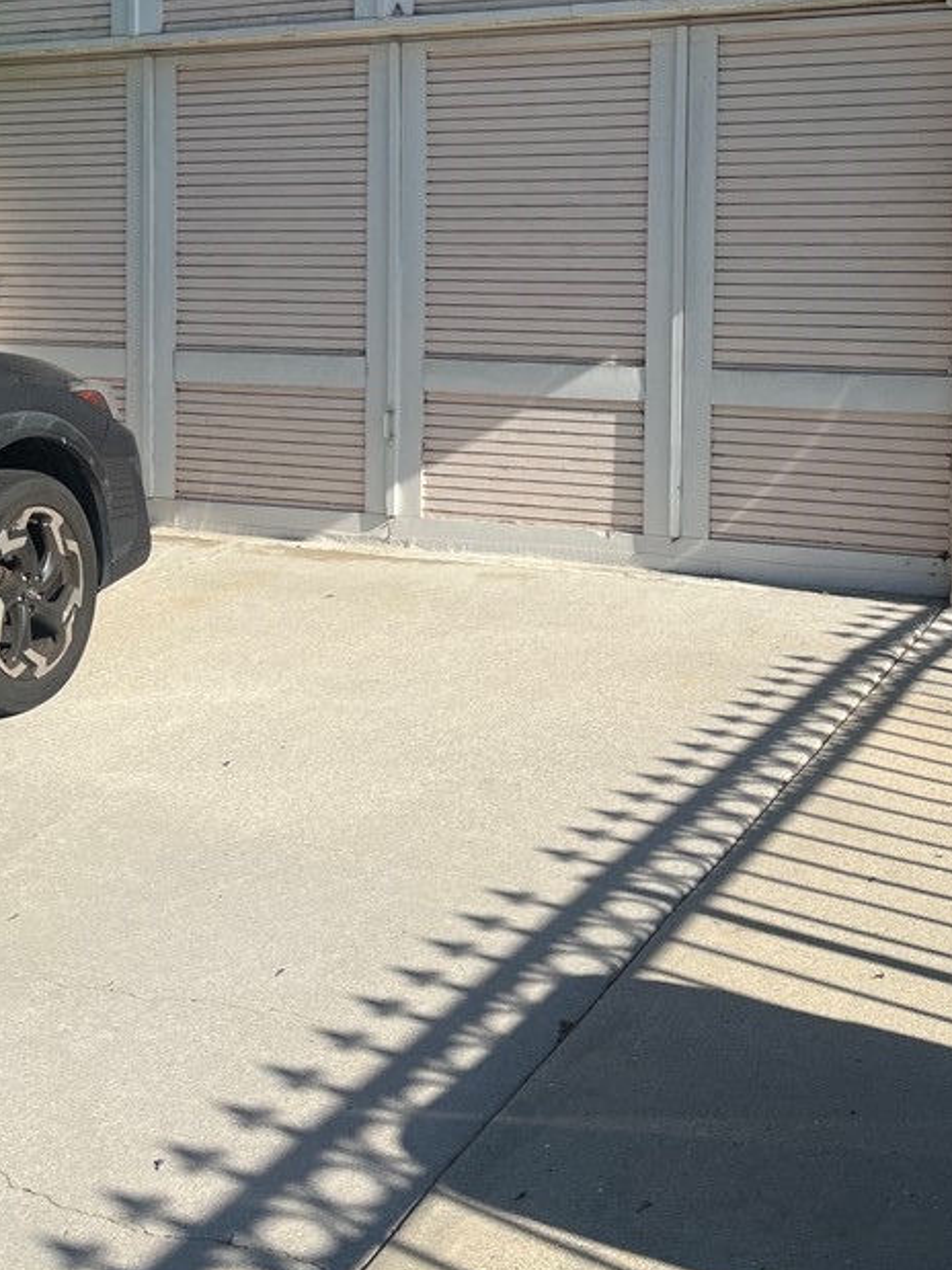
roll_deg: -2.0
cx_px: 681
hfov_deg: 33.1
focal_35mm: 43
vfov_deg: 42.9
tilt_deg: -4.9
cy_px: 371
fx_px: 1577
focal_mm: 5.1
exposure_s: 1/3521
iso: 50
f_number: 1.6
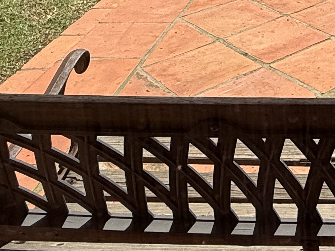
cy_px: -133
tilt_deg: -10.0
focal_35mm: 67
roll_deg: -0.5
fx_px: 648
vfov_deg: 19.1
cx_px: 440
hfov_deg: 25.0
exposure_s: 1/2092
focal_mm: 2.22
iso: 50
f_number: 2.2
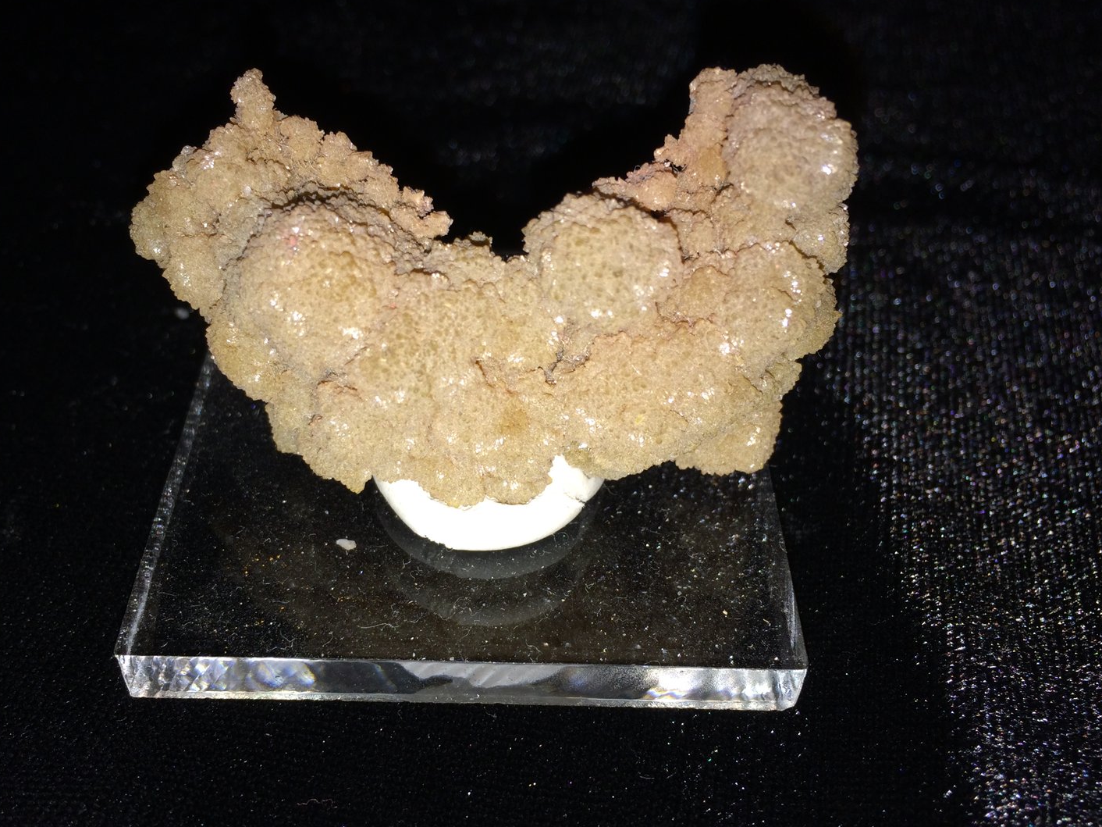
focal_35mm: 34
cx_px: 501
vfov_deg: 41.8
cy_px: 446
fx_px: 1082
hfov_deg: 53.9
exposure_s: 1/227
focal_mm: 4.12
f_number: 2.2
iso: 32
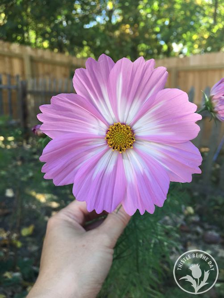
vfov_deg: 61.7
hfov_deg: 48.2
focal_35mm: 29
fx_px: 250
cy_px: 149
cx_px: 112
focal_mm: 4.15
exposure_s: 1/120
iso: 32
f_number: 2.2
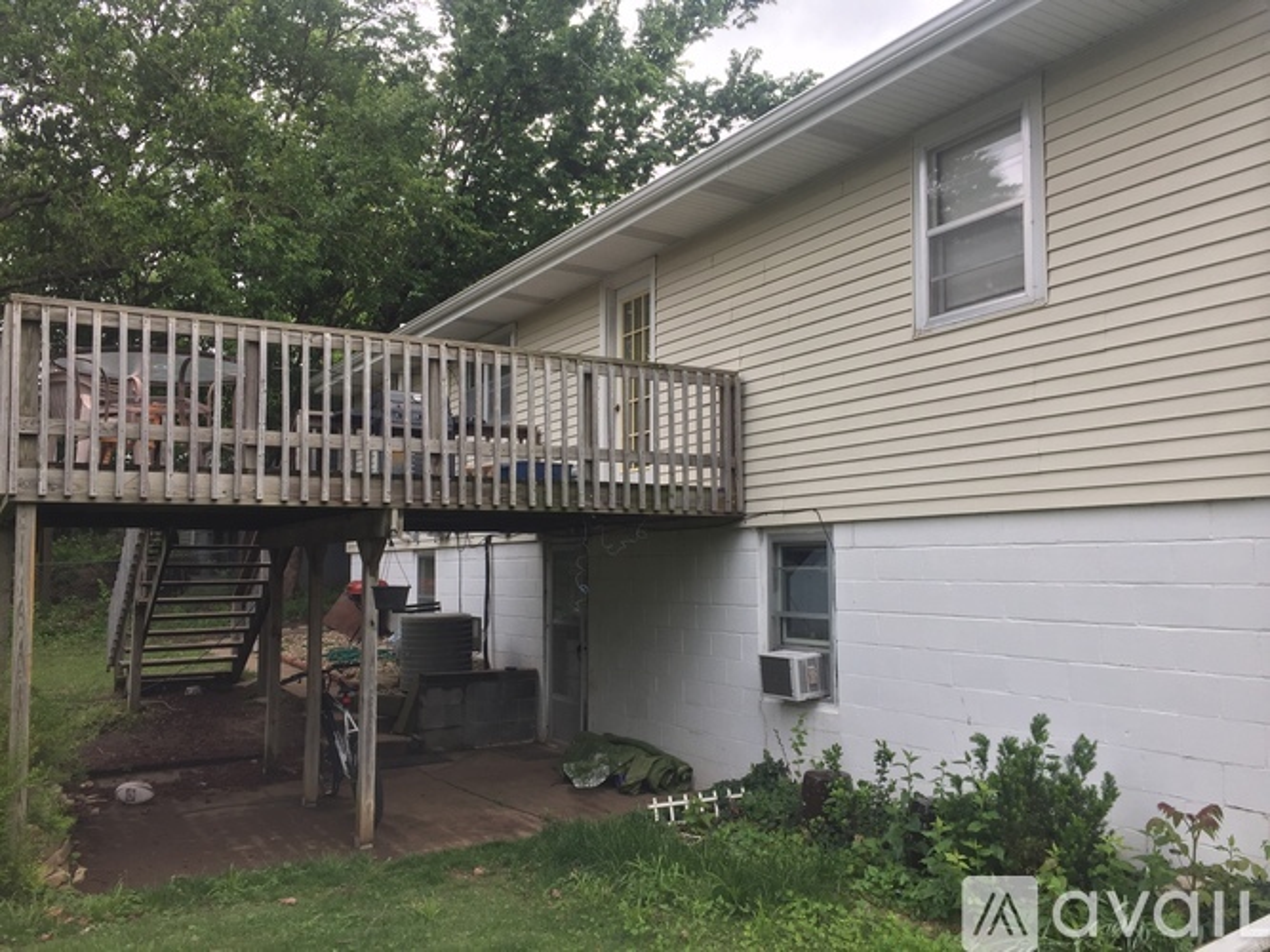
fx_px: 1064
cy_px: 476
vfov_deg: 48.2
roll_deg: -0.3
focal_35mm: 29
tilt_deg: +4.7
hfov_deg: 61.7
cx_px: 635
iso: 32
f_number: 2.2
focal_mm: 4.15
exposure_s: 1/638
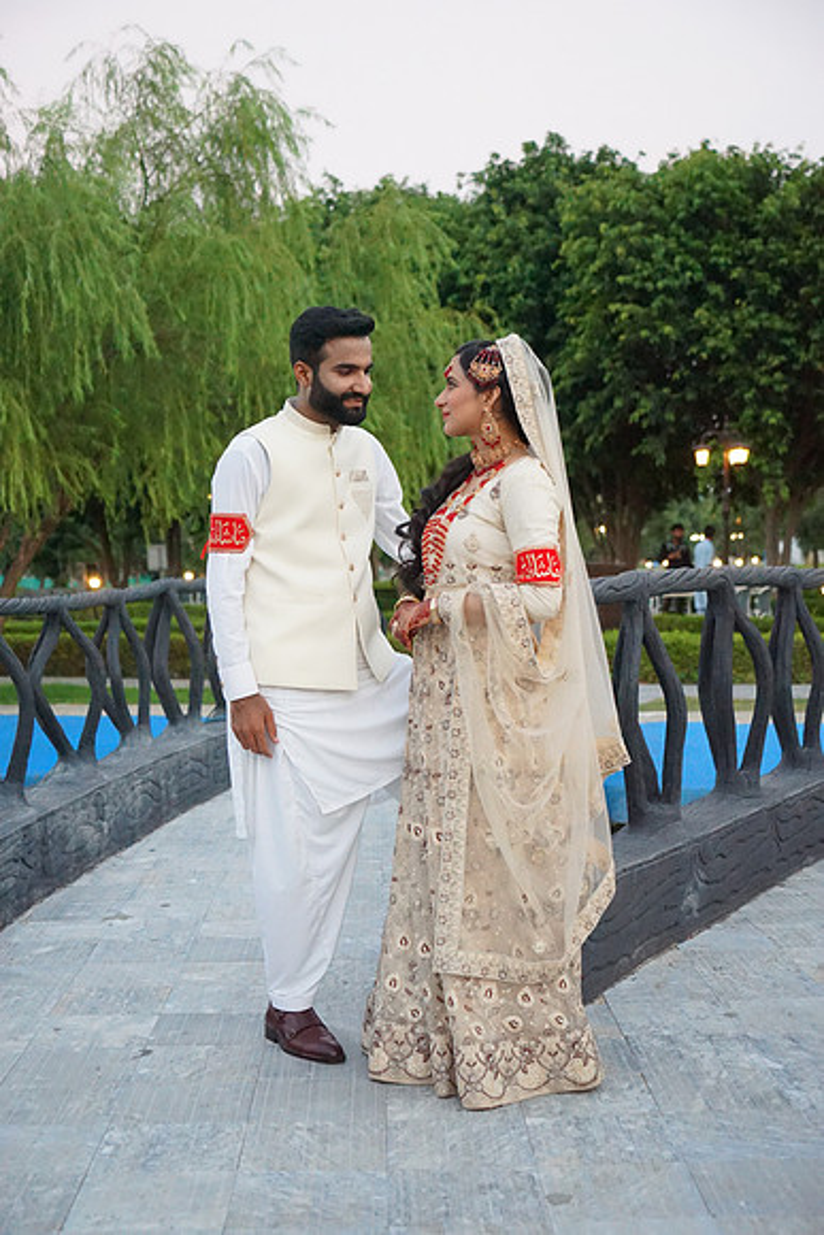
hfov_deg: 27.5
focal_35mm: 49
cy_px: 618
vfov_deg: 40.3
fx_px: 1681
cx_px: 412
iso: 10000
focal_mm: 49
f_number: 4
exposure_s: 1/200
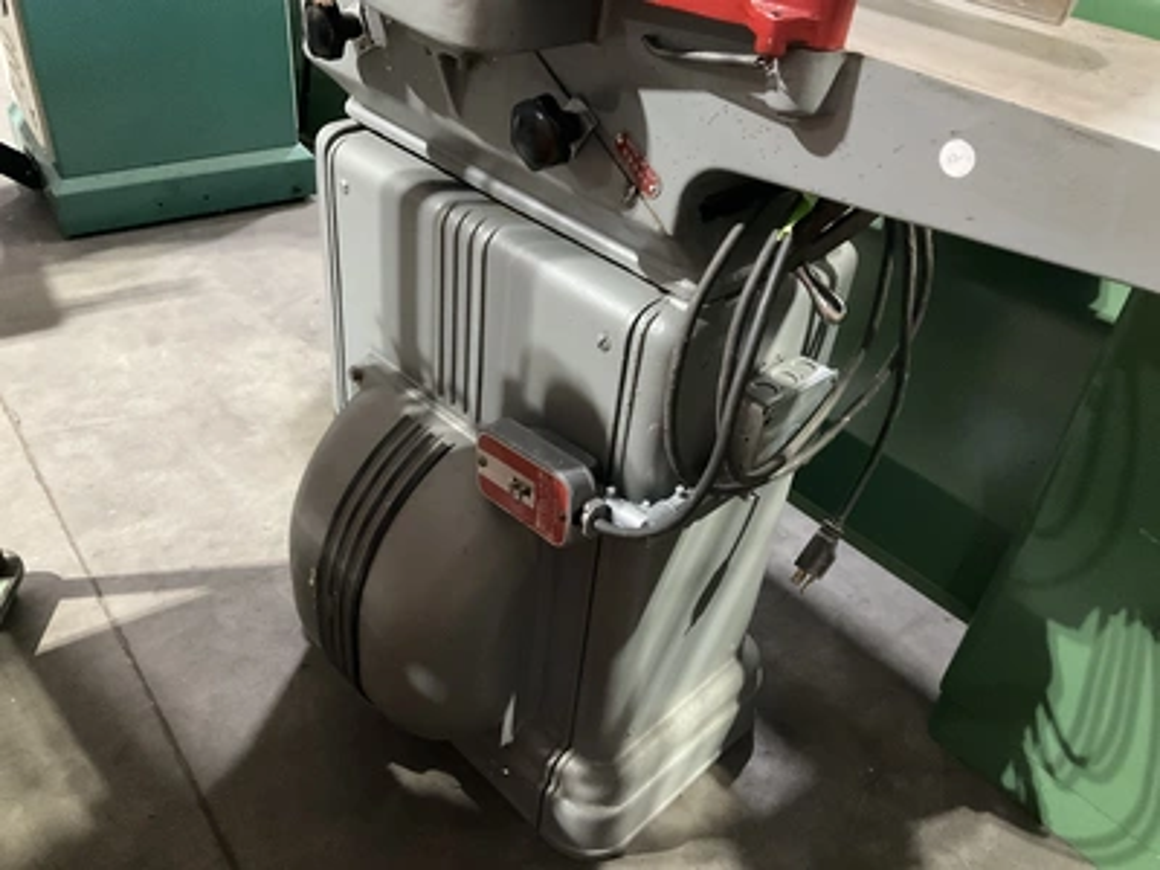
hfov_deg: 61.7
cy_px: 435
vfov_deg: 48.2
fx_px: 972
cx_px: 580
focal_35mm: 29
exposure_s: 1/28
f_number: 1.8
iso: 640
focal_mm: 3
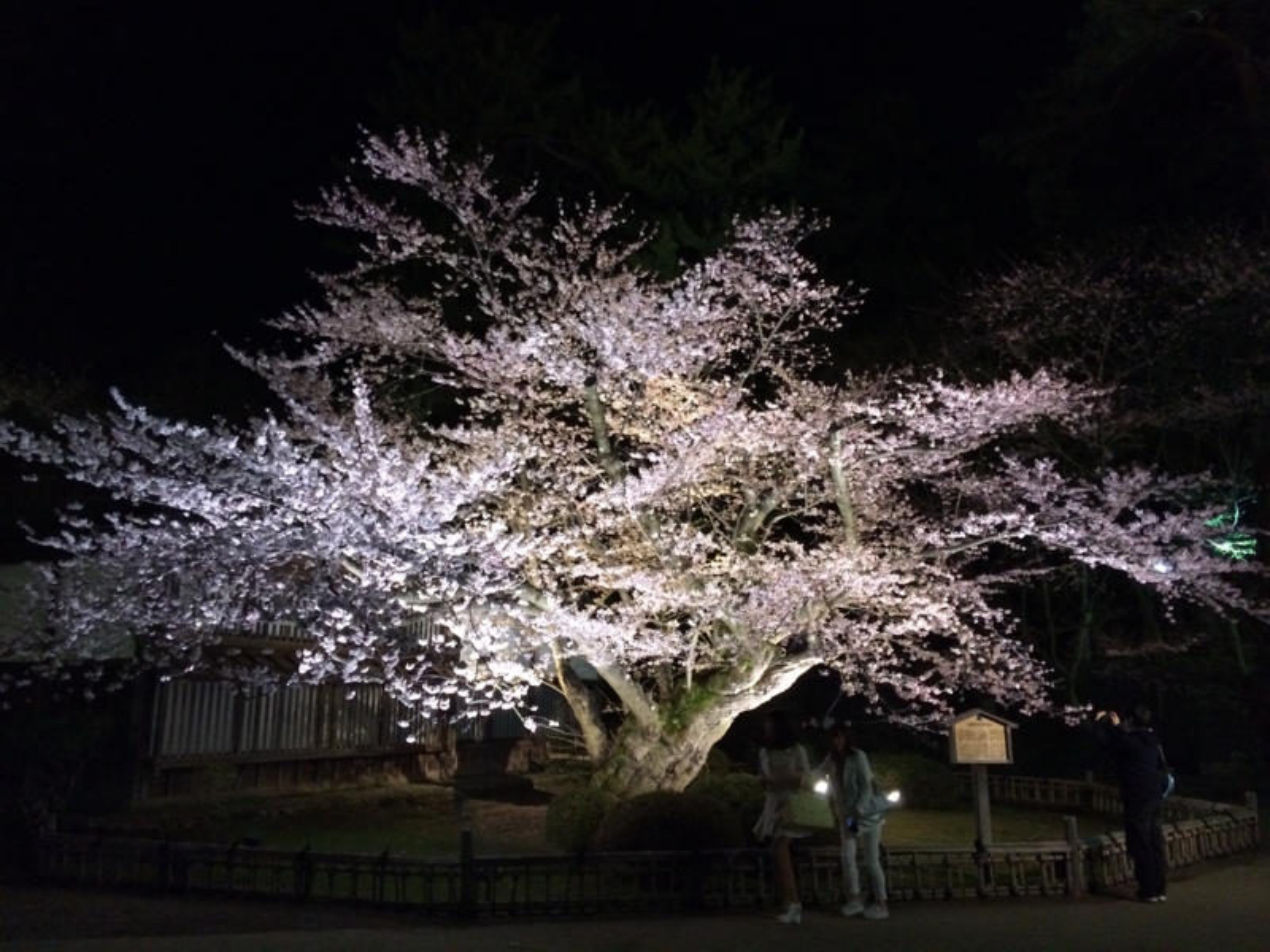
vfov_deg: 48.2
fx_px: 1064
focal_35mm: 29
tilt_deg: +11.2
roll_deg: -0.4
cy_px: 476
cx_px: 635
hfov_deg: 61.7
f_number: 2.2
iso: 320
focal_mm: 4.15
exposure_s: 1/30
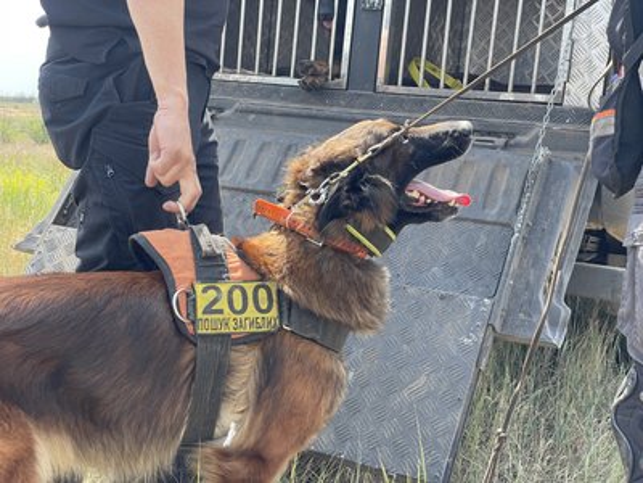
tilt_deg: -6.9
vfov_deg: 28.0
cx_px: 322
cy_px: 242
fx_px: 966
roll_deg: -2.4
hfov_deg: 36.8
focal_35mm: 52
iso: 25
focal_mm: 6
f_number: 2
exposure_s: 1/243
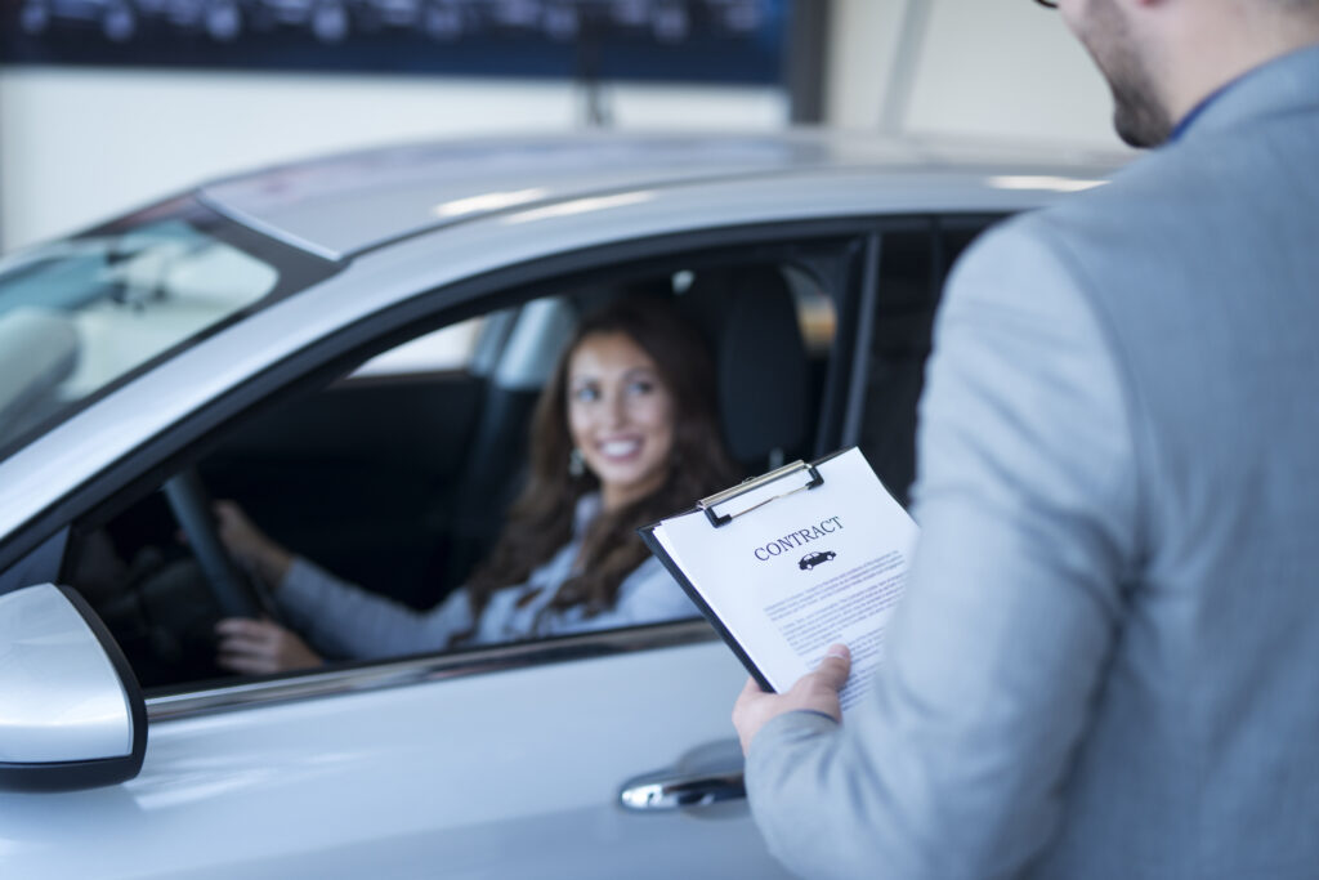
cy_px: 440
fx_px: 1832
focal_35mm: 50
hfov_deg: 39.6
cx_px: 660
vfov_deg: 27.0
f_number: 1.8
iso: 320
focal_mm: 50
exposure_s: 1/320
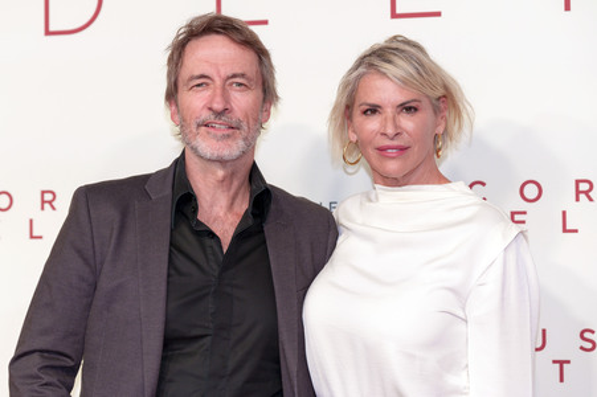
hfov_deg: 18.5
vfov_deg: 12.4
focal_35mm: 110
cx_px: 293
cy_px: 188
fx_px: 1829
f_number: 4
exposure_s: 1/250
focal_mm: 105
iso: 320
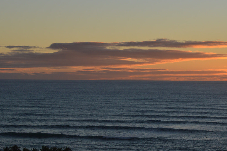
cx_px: 131
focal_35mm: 106
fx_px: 668
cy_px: 82
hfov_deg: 19.3
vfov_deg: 12.9
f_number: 7.1
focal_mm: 36
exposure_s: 1/200
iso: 100
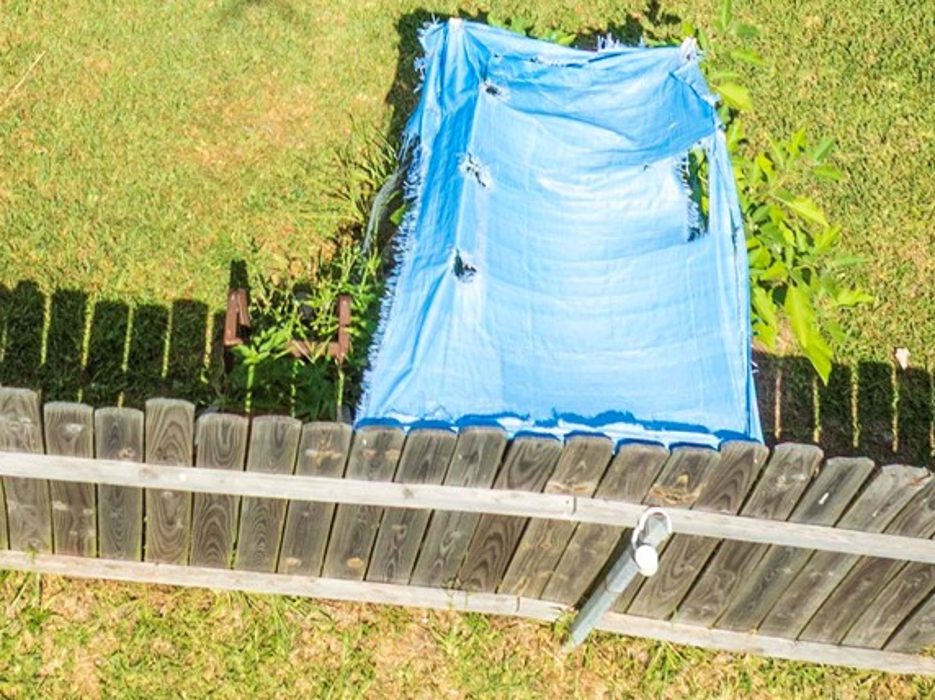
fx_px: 2321
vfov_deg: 15.1
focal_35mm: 86
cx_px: 308
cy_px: -530
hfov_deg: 22.7
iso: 100
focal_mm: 12.29
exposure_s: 1/1600
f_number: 2.8
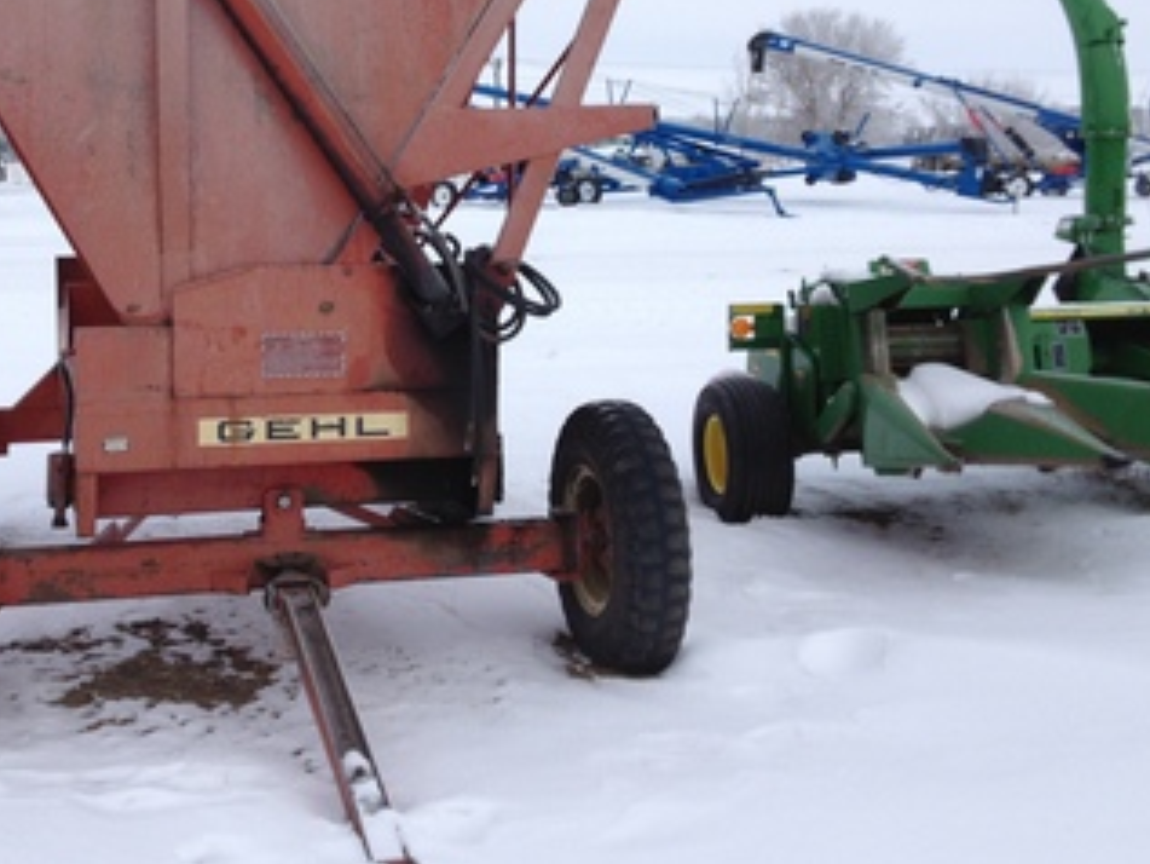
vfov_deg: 24.3
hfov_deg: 32.0
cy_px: 254
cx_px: 406
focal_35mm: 60
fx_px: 1994
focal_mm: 4.28
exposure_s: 1/1126
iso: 50
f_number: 2.4
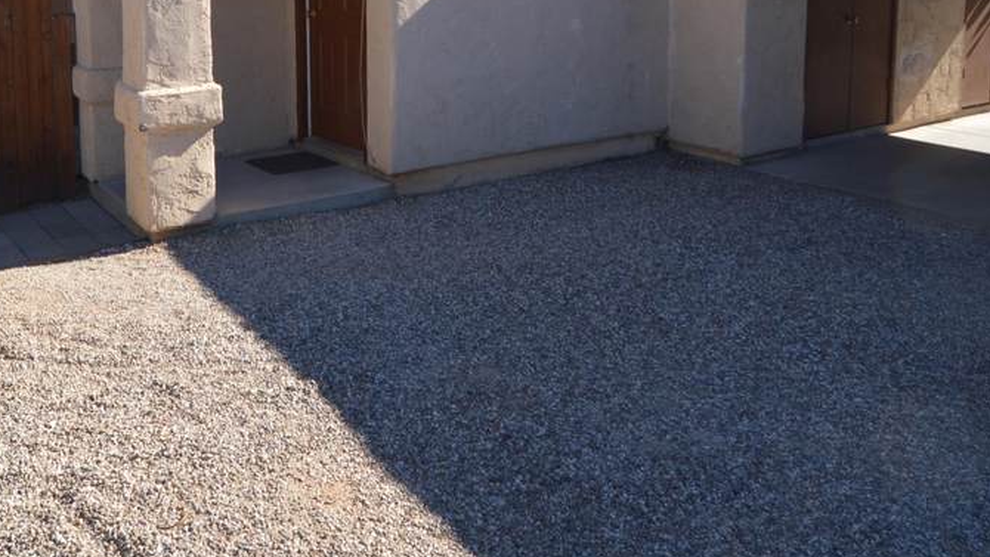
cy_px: 45
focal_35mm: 30
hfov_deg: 63.6
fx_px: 788
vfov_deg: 36.3
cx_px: 383
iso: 100
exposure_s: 1/200
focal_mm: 10
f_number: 6.3
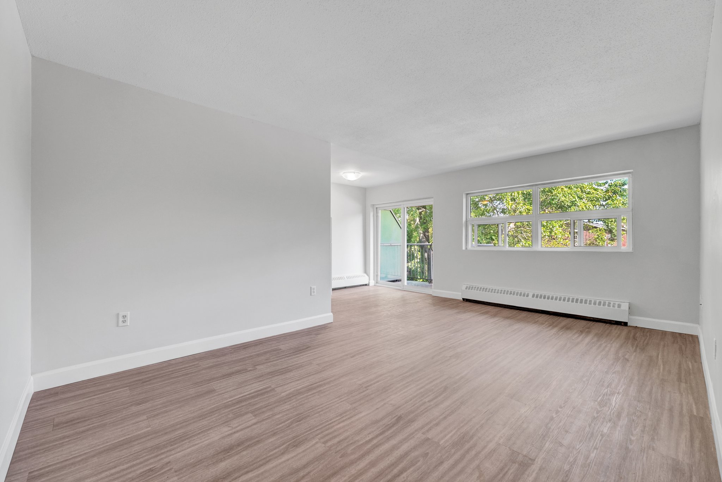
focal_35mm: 15
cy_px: 241
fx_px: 293
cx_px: 361
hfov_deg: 101.9
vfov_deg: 78.9
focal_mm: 14.6
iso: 400
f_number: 8
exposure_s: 1/30
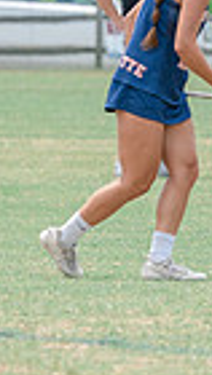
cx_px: 614
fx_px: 10458
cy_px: 73
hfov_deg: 1.2
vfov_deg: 2.1
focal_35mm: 1049
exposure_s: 1/1250
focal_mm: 200
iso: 250
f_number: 4.5
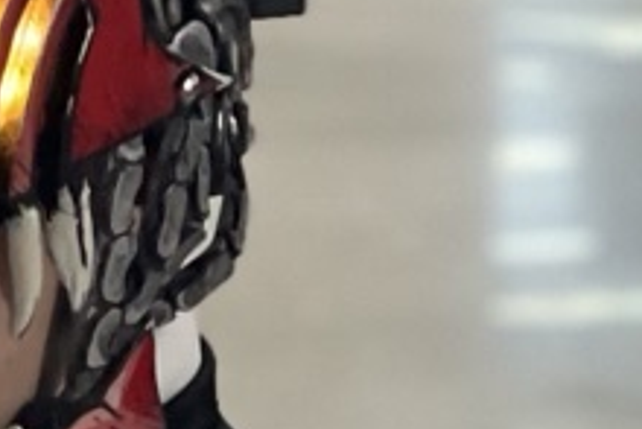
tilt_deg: -19.2
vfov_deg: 3.2
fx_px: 7566
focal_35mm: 424
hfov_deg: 4.8
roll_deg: +2.6
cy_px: 946
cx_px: -598
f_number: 2.2
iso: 160
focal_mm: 7.5
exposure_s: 1/40
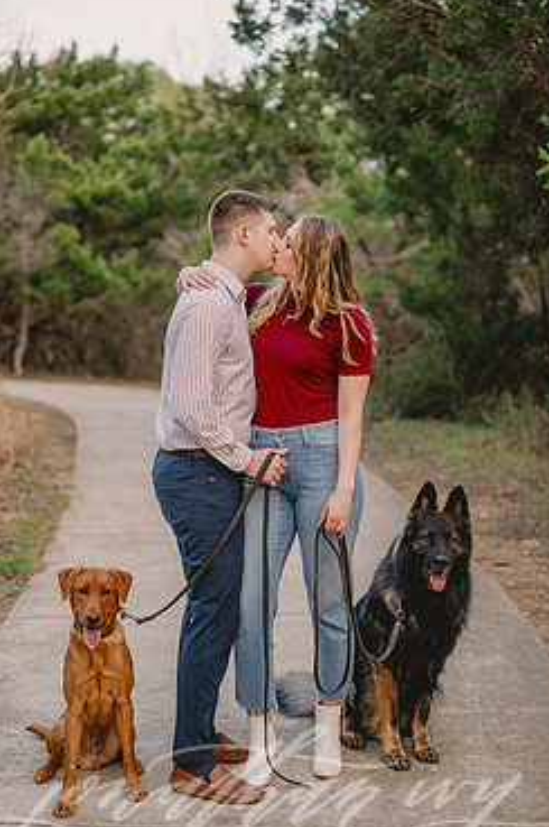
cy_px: 379
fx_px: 1399
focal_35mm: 61
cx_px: 261
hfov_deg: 22.2
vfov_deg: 32.9
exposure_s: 1/400
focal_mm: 50
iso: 250
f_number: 2
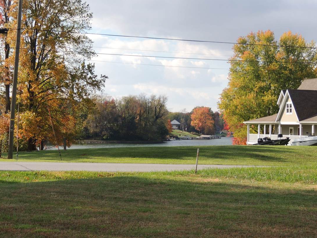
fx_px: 760
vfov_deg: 17.8
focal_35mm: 83
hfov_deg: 23.5
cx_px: 139
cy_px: 135
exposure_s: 1/500
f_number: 3.9
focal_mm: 12.4
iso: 100
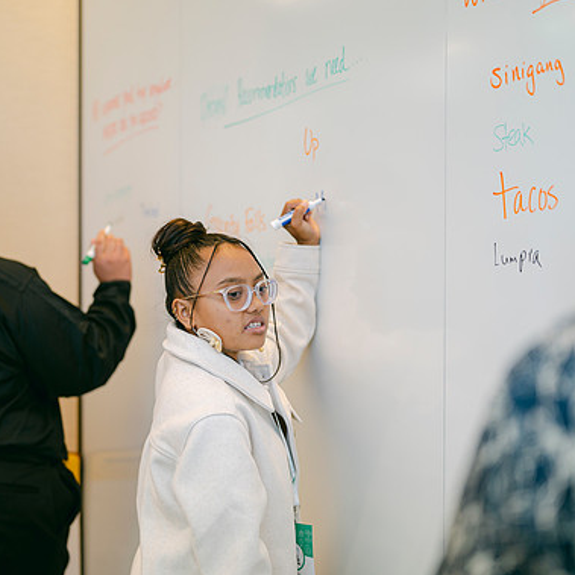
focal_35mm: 68
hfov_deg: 25.3
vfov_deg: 25.4
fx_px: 1278
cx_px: 245
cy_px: 285
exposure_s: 1/125
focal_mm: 50
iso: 800
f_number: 2
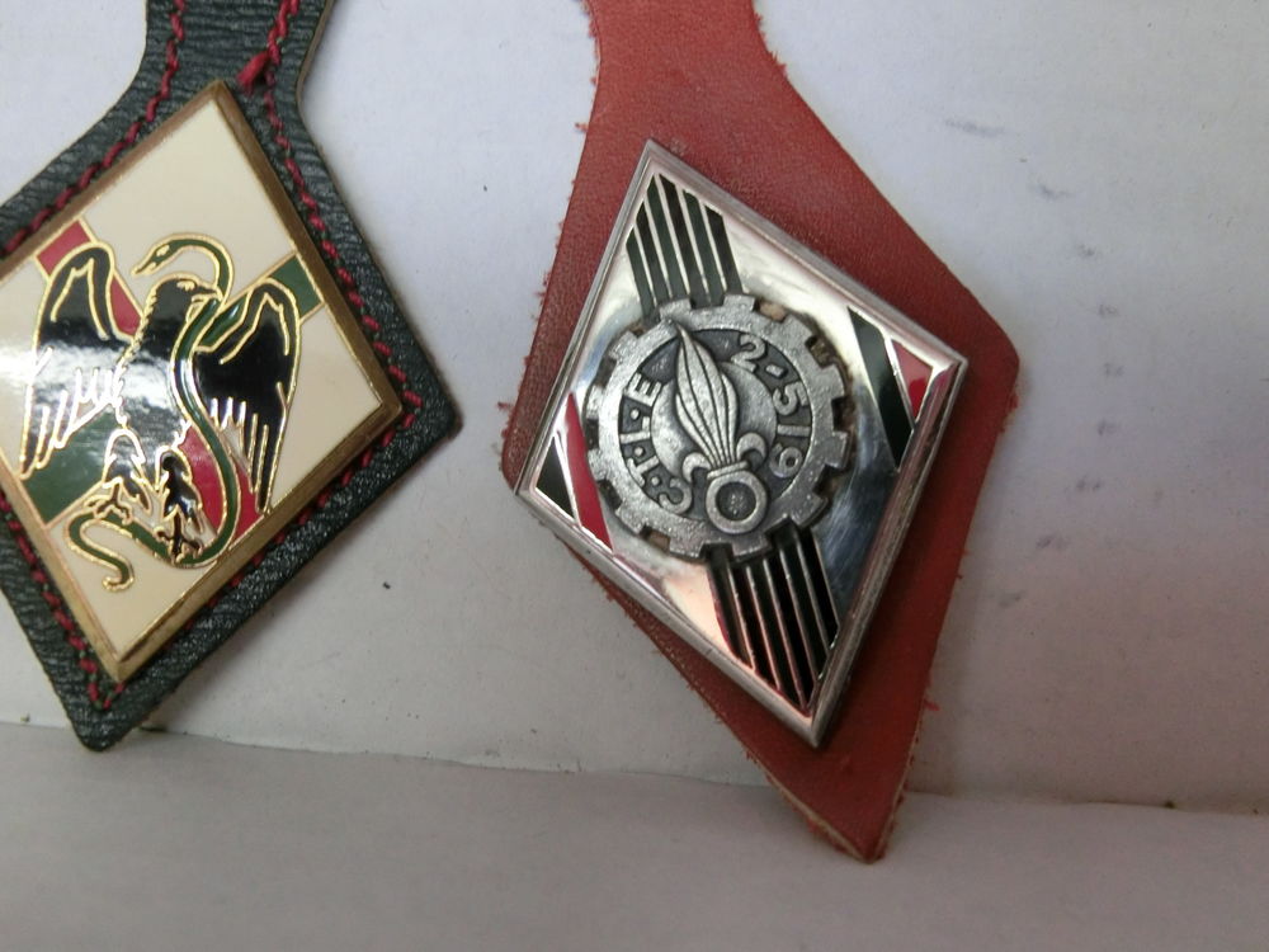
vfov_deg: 48.2
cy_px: 476
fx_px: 1063
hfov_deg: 61.7
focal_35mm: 29
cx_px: 634
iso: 400
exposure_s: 1/80
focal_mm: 5.2
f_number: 3.7
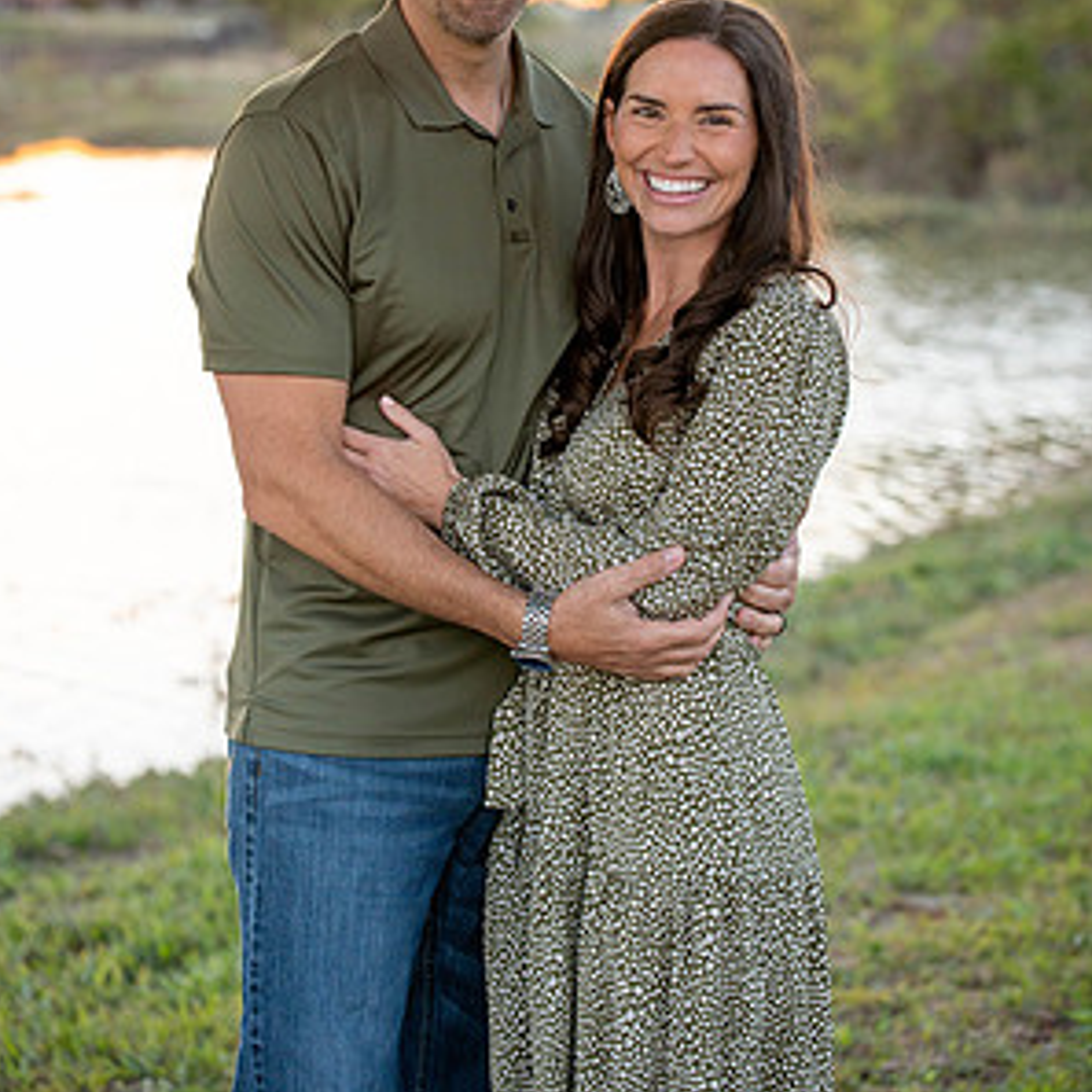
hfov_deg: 19.3
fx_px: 3212
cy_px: 313
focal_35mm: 90
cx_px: 544
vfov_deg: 19.2
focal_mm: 70
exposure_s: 1/500
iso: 500
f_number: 3.2
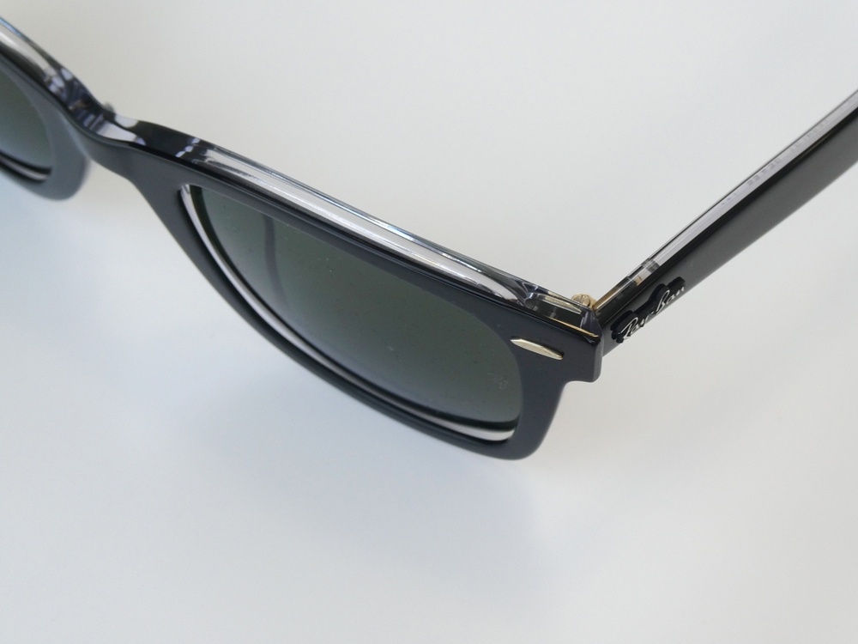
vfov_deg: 16.4
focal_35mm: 90
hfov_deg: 21.8
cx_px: 429
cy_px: 322
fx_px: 2231
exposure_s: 1/100
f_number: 4.9
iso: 80
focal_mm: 16.1
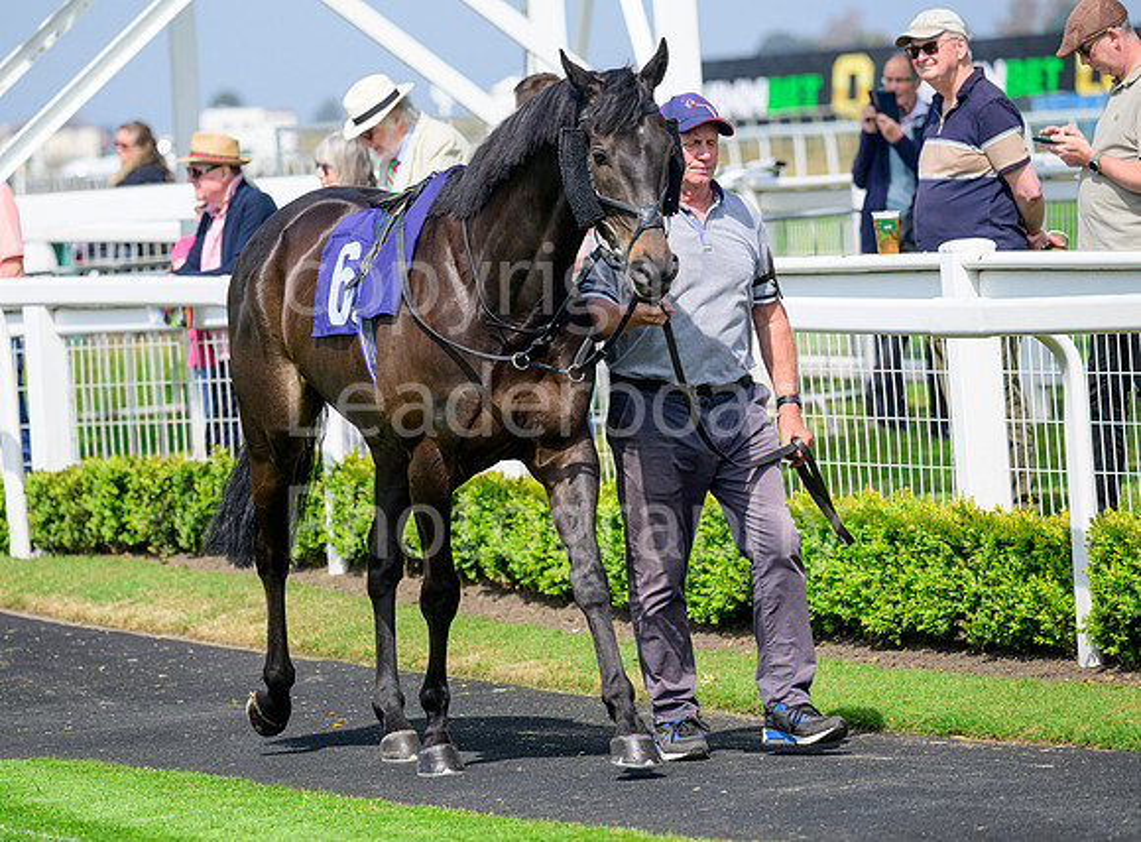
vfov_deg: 6.1
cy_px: 408
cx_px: 489
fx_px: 7962
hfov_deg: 8.2
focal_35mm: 243
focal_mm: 220
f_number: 5.6
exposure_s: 1/800
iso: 200
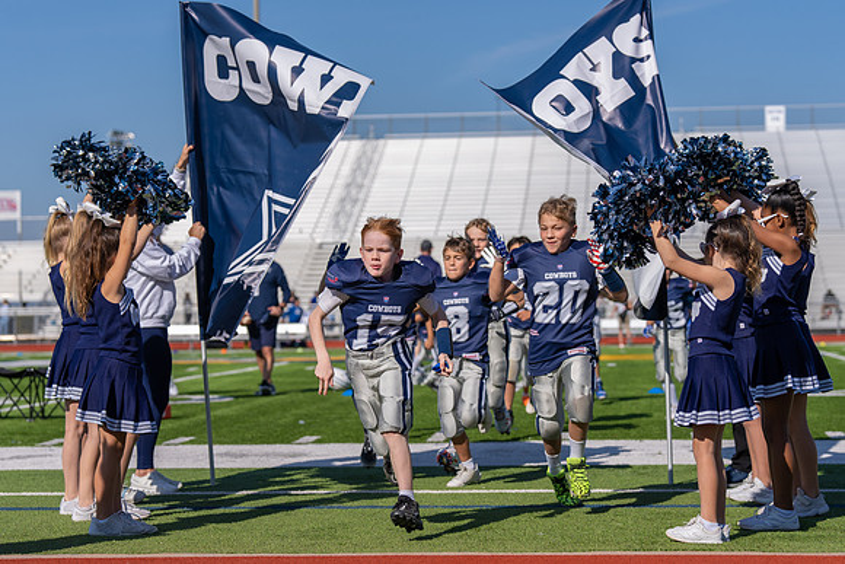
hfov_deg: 22.9
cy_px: 282
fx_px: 2082
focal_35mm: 89
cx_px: 422
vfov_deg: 15.4
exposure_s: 1/2500
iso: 125
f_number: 3.5
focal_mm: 79
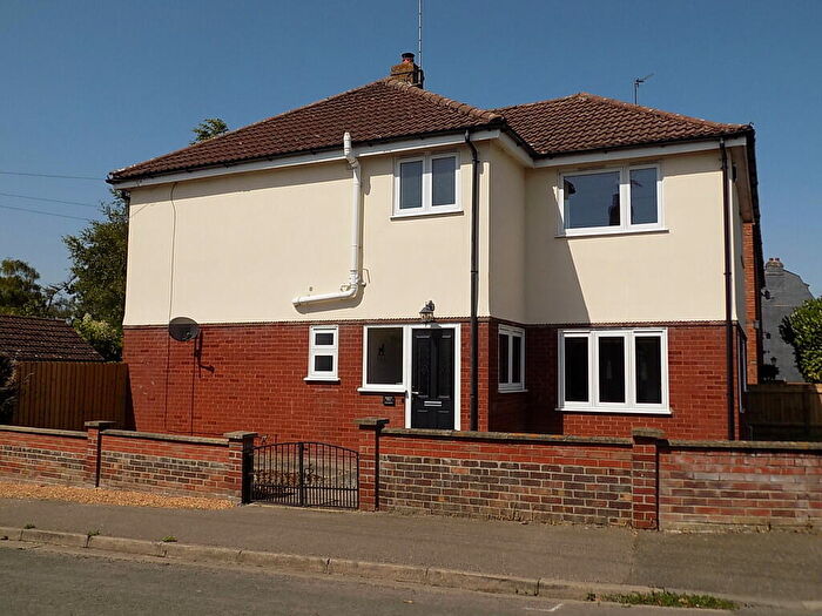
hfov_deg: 60.0
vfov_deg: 46.8
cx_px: 411
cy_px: 308
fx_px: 712
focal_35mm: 30
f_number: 10.6
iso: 80
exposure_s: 1/200
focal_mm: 5.3
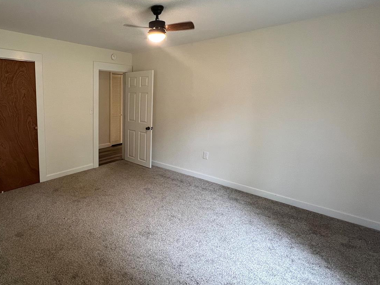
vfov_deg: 68.5
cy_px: 127
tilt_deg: -8.3
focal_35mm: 19
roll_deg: -0.7
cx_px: 124
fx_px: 209
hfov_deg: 81.6
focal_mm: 1.57
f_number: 1.8
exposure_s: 1/60
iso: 200
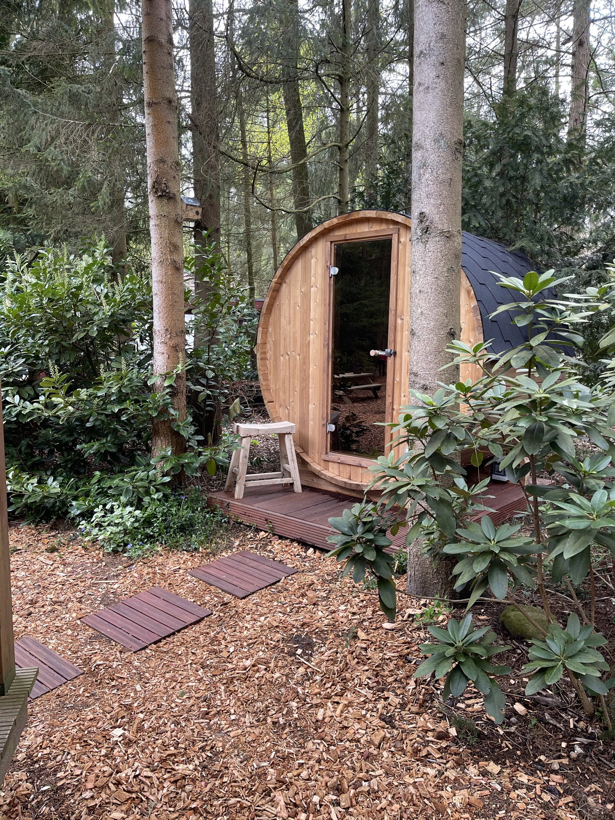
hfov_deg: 53.1
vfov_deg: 67.3
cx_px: 308
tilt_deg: -7.9
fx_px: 616
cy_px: 410
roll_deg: +0.0
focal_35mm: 26
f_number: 1.6
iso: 50
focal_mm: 5.1
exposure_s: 1/121
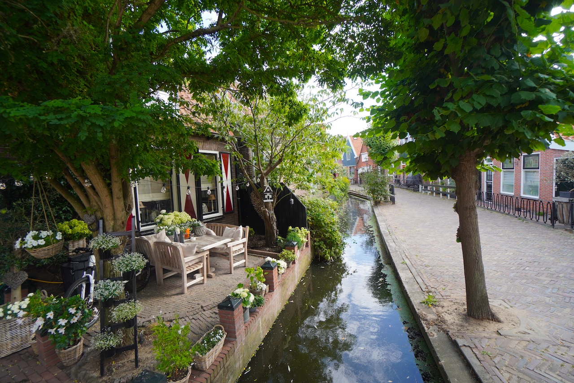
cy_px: 192
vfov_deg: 77.3
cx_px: 287
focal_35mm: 15
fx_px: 239
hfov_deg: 100.4
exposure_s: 1/100
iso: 100
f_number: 4.5
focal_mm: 10
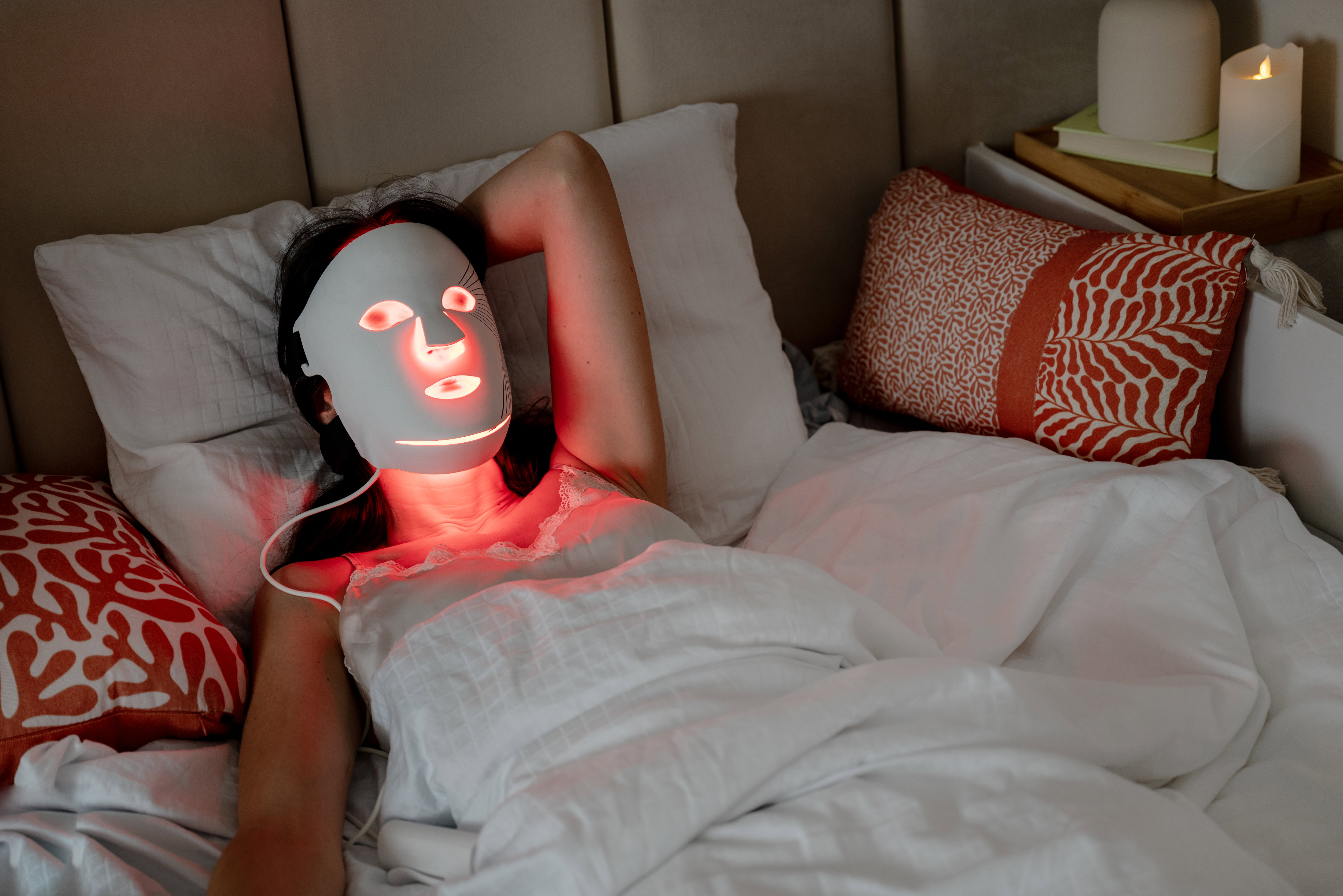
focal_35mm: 70
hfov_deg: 28.8
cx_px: 672
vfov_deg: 19.5
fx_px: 2612
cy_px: 448
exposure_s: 1/25
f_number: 2.8
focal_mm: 70
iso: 125
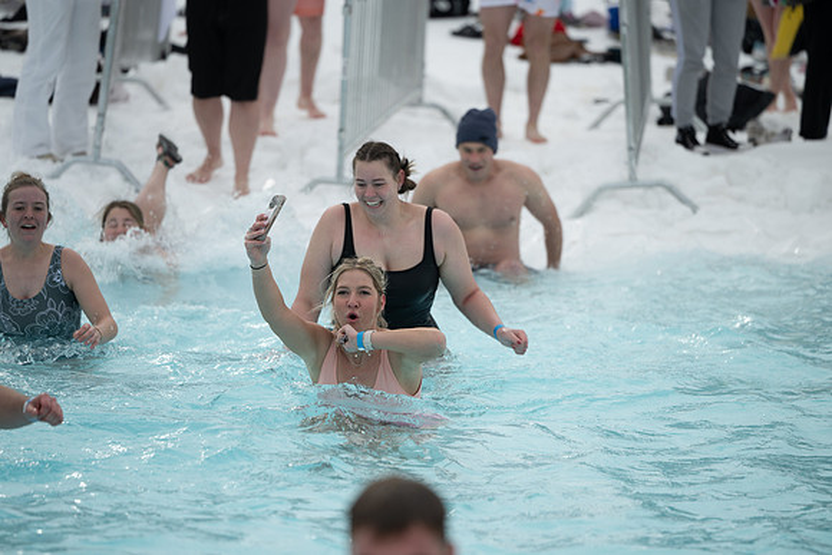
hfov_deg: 11.4
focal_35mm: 180
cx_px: 416
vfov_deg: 7.6
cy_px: 278
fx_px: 4161
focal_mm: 180
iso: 72
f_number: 3.2
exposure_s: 1/800
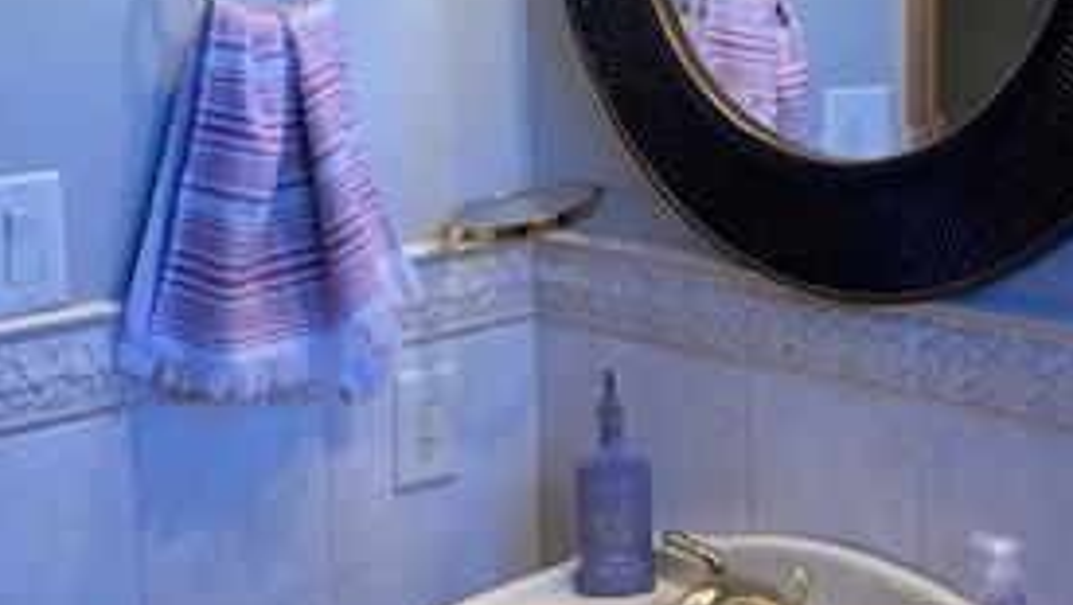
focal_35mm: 66
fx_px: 1879
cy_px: 94
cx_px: 589
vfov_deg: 18.1
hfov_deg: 31.9
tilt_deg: -4.2
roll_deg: +1.4
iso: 64
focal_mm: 4.25
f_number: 1.8
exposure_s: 1/60
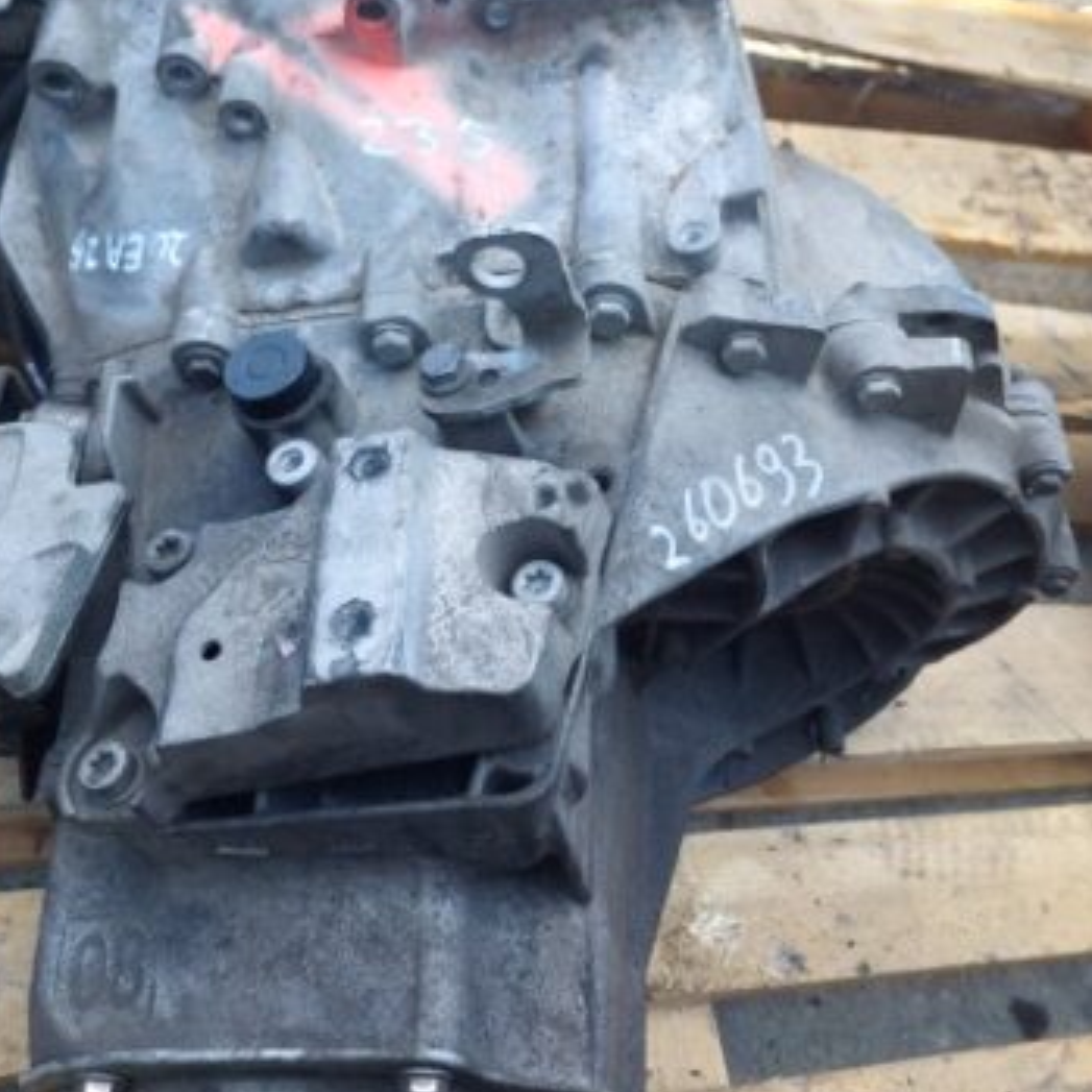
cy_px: 466
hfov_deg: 43.7
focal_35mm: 38
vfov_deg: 43.7
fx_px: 1356
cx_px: 444
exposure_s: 1/198
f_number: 1.8
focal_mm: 5.23
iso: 40
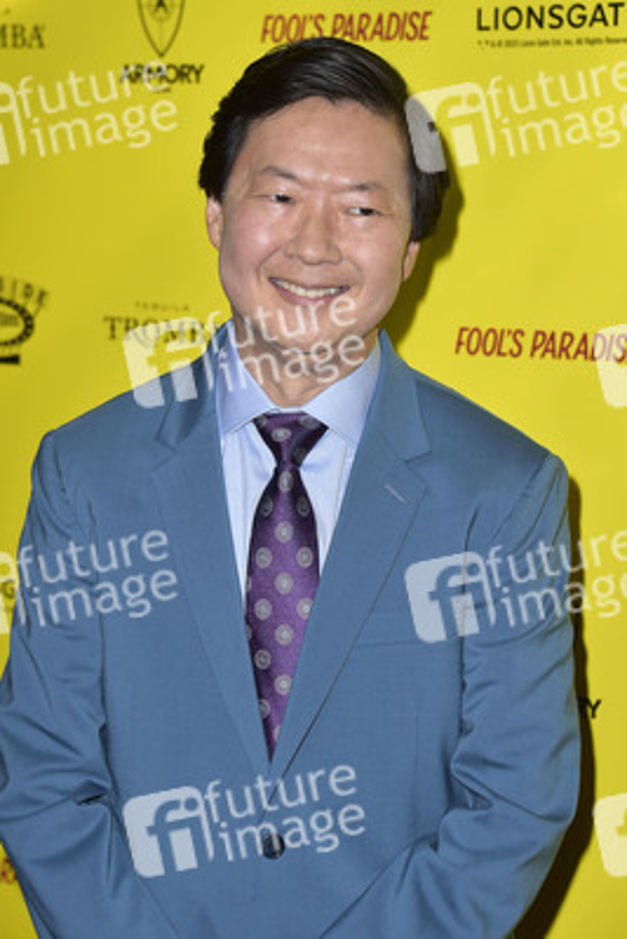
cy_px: 470
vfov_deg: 20.4
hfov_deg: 13.7
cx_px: 314
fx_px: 2610
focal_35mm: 100
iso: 250
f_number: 6.3
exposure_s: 1/250
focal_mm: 100
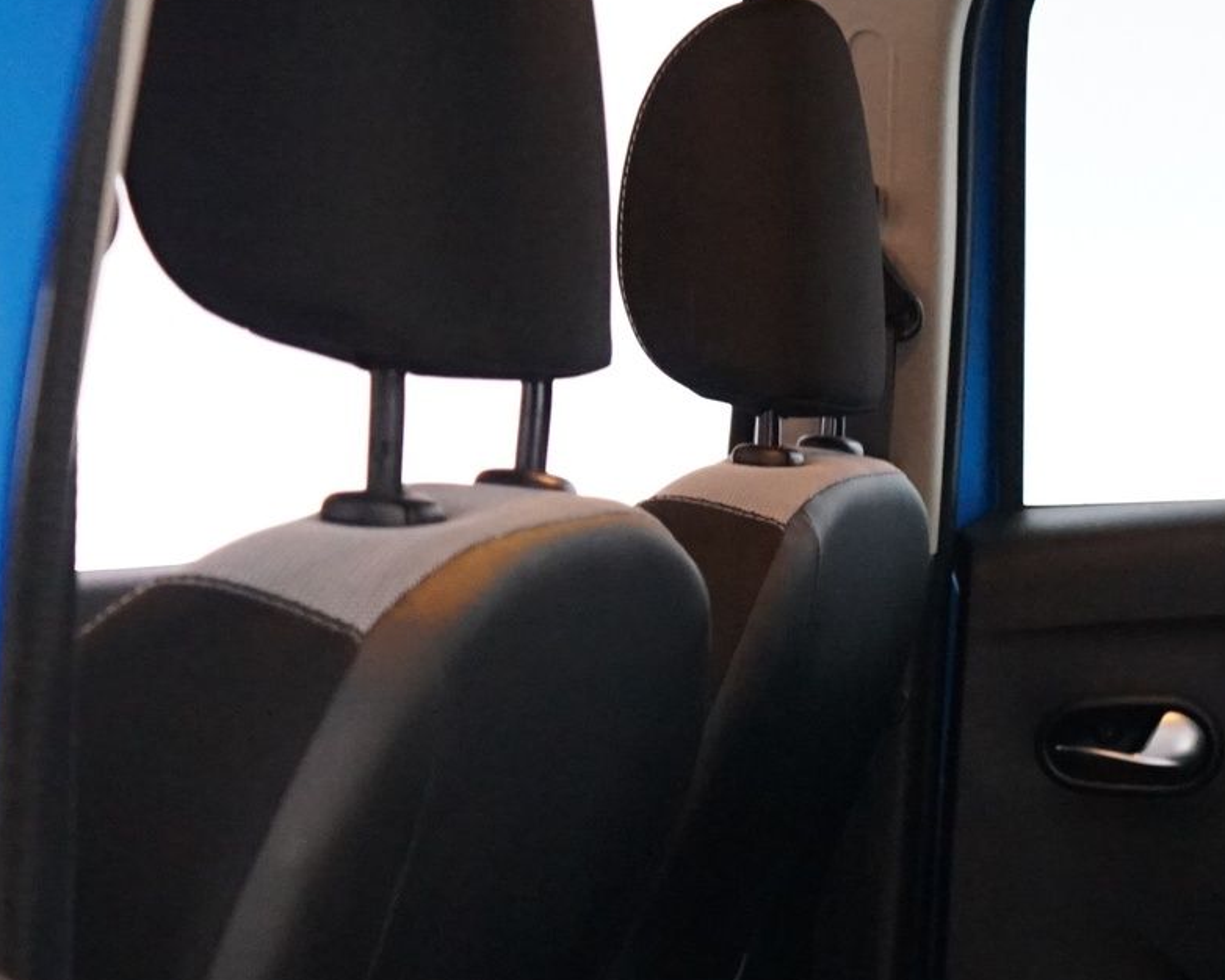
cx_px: 1451
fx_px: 3155
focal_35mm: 87
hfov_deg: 20.6
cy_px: 1181
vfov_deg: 16.9
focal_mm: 29
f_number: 4.5
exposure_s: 1/13
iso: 4000
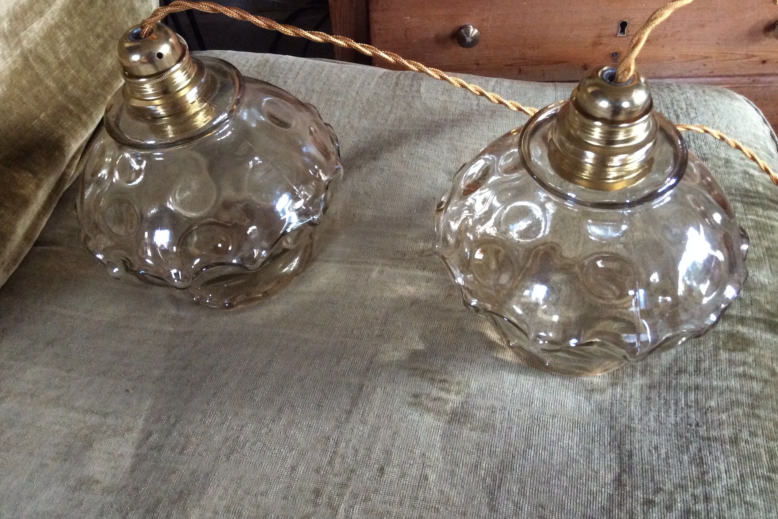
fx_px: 735
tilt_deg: -45.4
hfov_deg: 55.8
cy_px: 239
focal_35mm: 34
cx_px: 388
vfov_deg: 38.9
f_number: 2.4
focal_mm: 3.3
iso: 250
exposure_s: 1/25
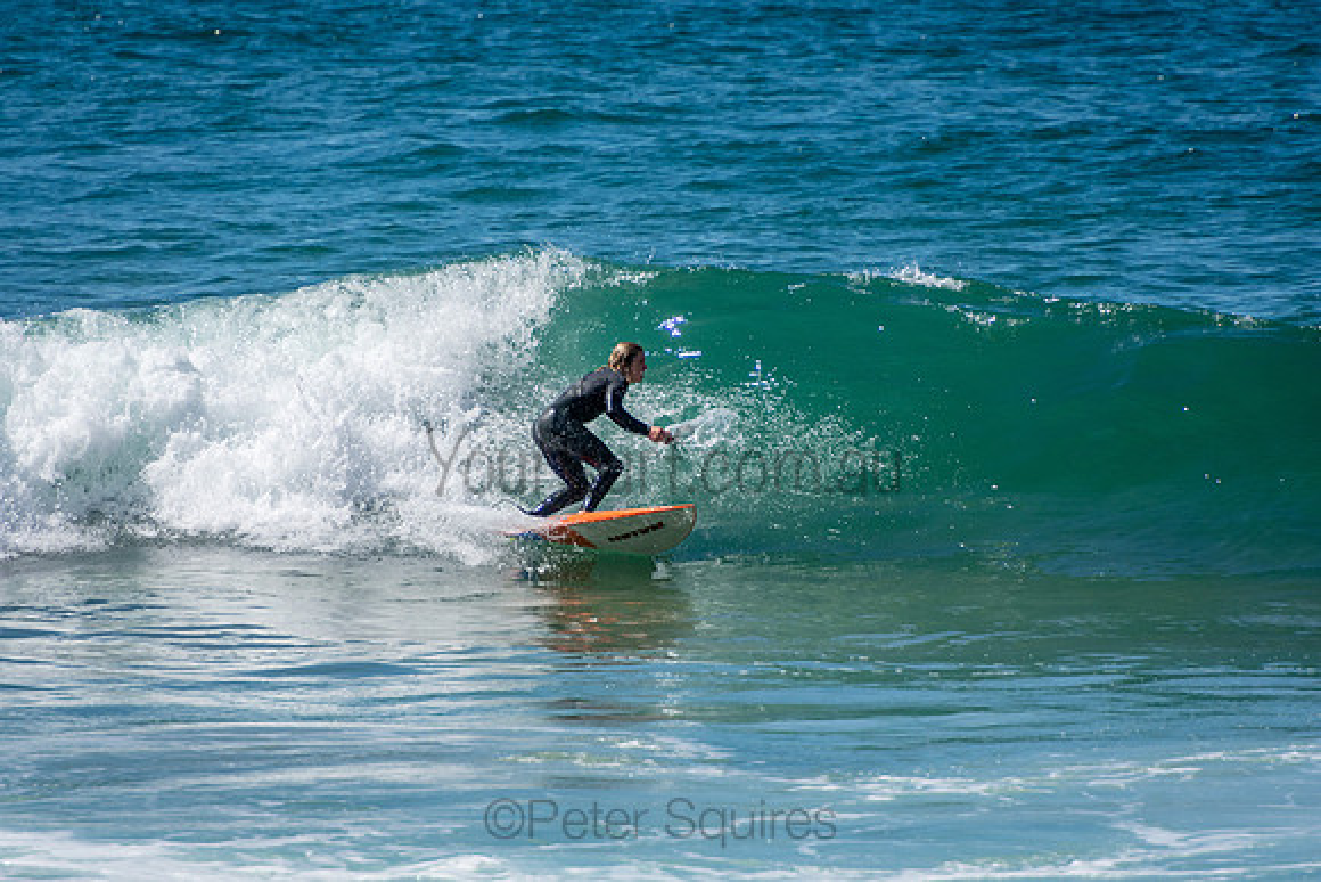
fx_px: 22021
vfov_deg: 2.3
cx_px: 660
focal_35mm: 600
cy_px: 441
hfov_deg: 3.4
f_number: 5.6
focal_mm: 400
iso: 320
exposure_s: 1/2000
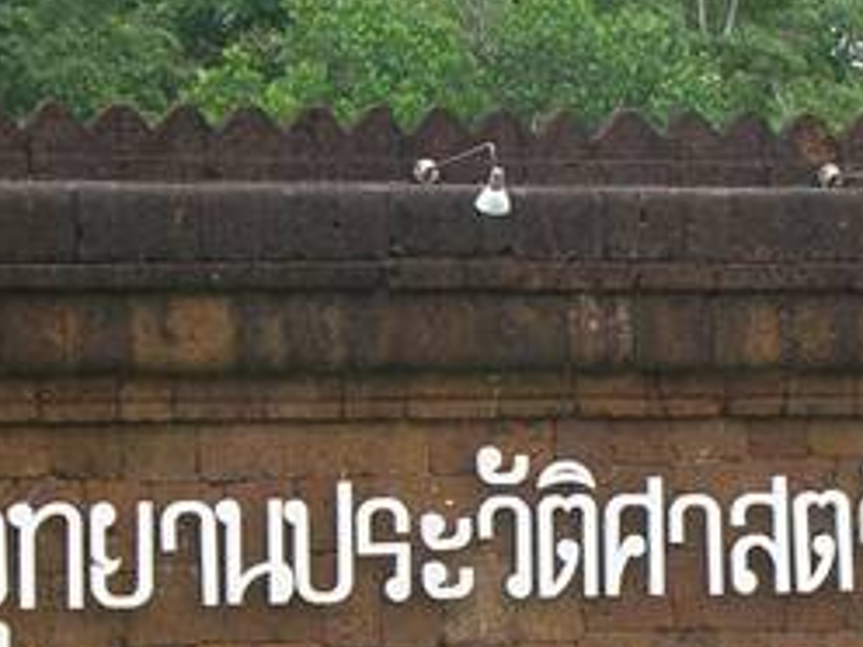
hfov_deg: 11.4
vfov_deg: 8.5
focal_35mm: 174
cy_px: 402
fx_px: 4338
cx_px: 557
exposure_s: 1/175
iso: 50
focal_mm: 9.1
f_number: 3.4
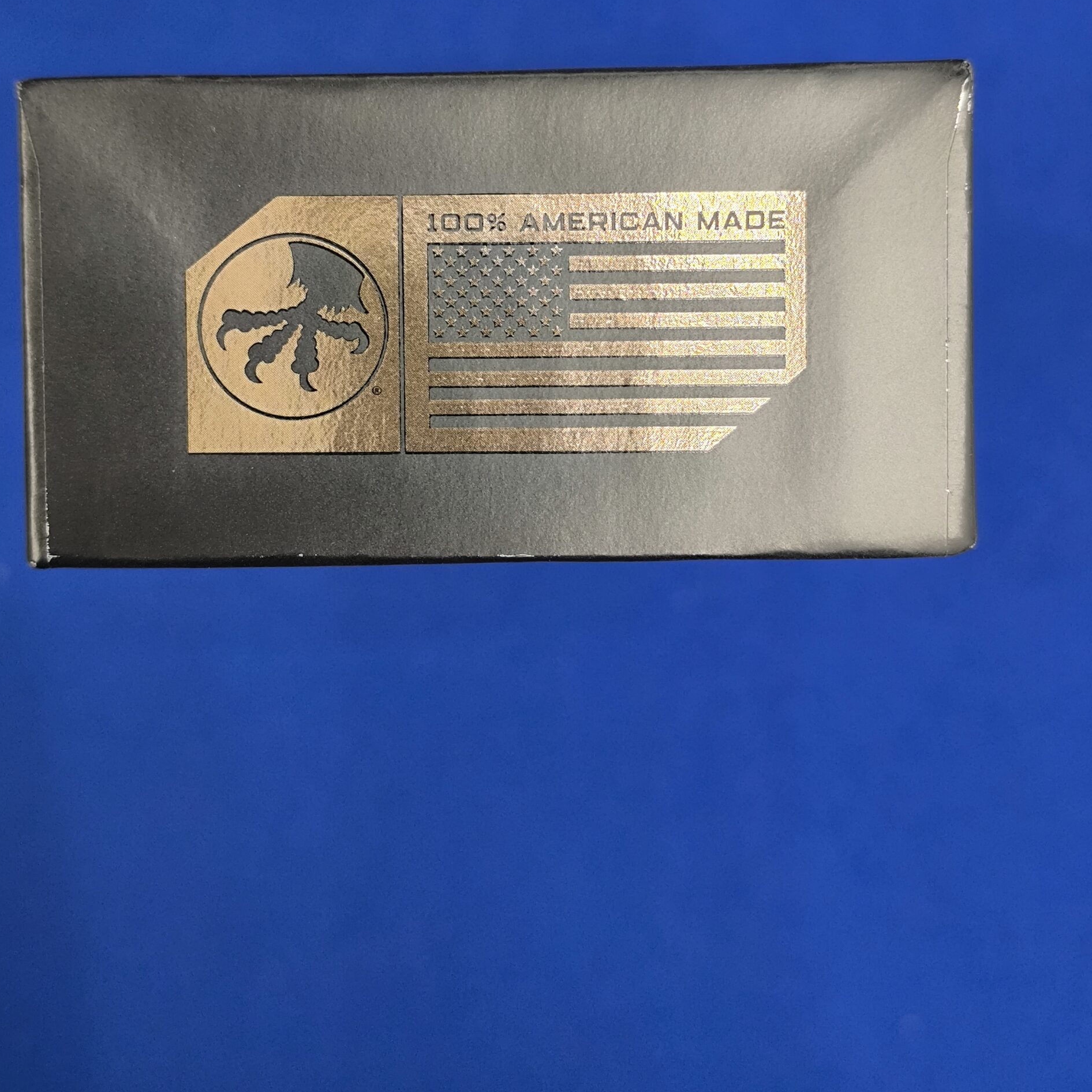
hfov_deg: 31.1
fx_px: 1963
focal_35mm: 55
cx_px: 545
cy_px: 370
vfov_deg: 30.9
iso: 640
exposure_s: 1/100
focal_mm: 6.14
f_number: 1.65
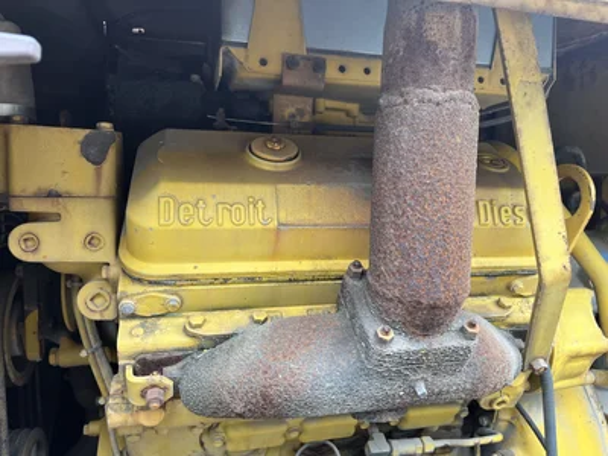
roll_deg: -0.4
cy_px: 228
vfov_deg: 53.1
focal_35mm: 26
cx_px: 304
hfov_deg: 67.3
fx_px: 457
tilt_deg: -6.6
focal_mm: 5.1
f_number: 1.6
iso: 50
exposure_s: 1/203
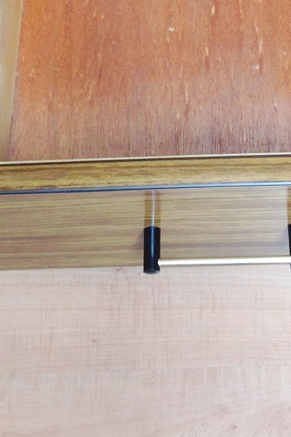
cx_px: 212
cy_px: -146
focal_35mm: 98
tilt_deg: -49.3
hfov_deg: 13.9
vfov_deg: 19.1
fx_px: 1188
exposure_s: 1/30
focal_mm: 4.28
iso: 50
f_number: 2.4
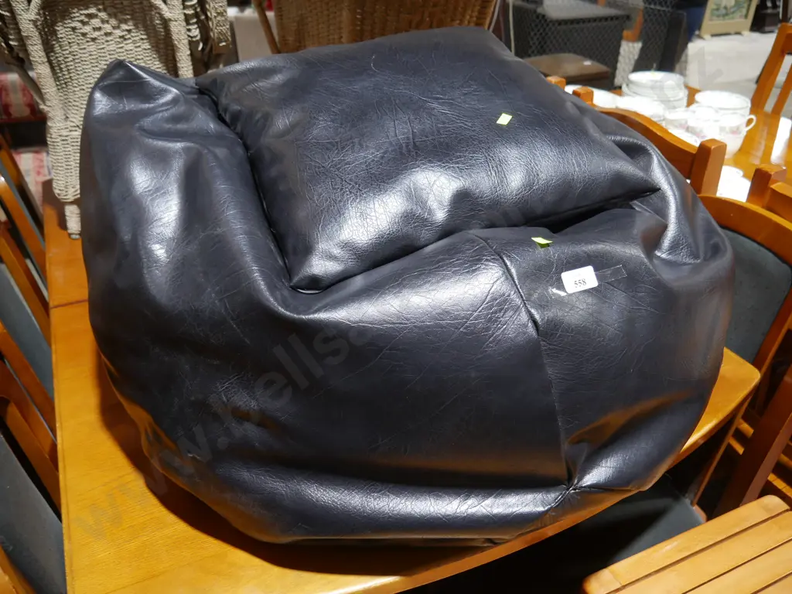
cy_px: 297
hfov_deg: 63.4
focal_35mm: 28
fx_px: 641
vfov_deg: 49.7
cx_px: 396
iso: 640
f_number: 3.5
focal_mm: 14
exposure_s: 1/60
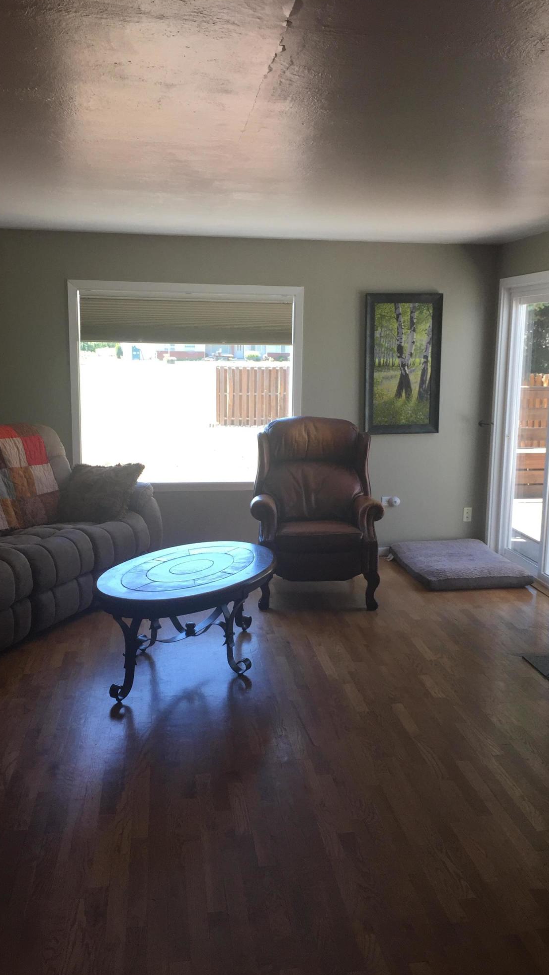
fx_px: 828
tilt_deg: -8.9
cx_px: 288
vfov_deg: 61.0
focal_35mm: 32
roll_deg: -1.5
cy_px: 487
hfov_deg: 36.7
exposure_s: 1/120
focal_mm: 4.15
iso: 50
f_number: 2.2
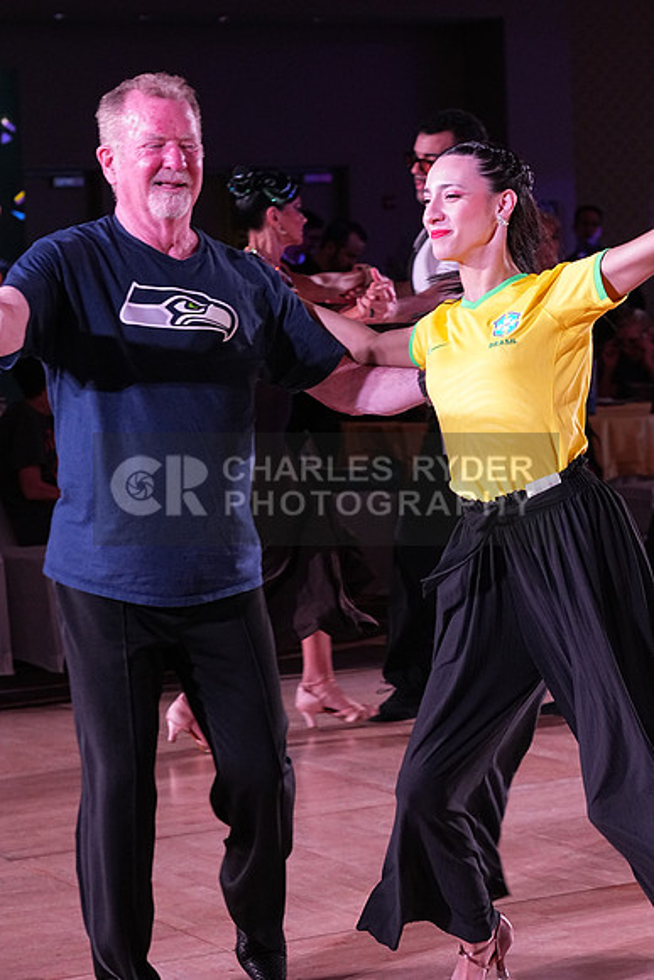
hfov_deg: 13.4
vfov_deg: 20.0
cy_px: 490
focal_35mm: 102
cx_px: 327
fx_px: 2778
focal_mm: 68
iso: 2500
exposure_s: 1/320
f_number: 5
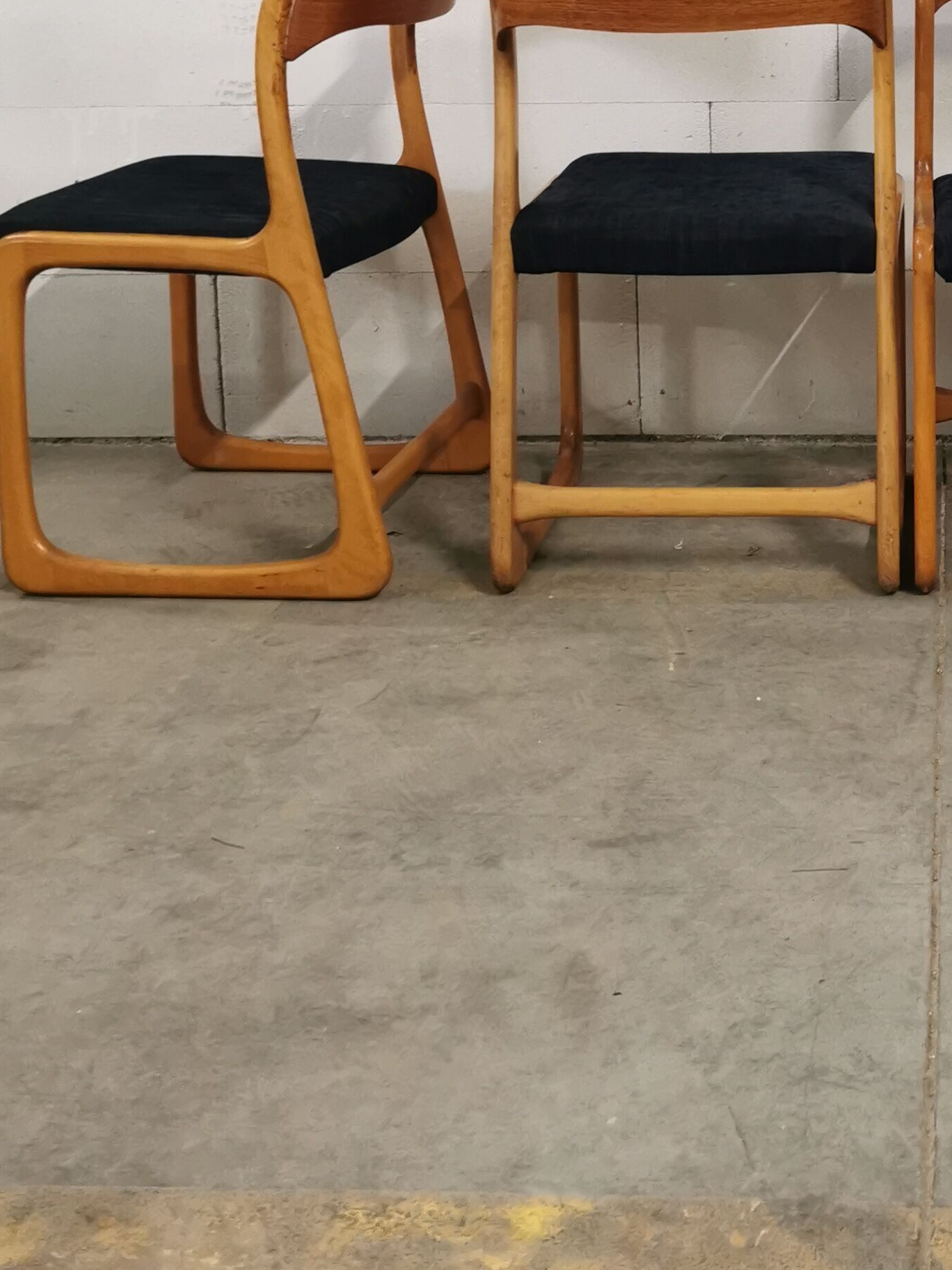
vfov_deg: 33.7
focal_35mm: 54
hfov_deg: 26.0
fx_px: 1980
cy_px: 132
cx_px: 889
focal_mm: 5.58
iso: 320
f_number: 1.8
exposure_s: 1/50
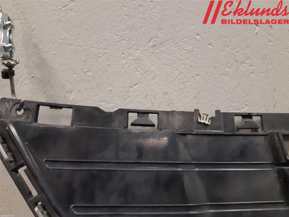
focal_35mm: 26
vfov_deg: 53.1
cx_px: 144
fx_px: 217
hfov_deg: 67.3
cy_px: 108
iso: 160
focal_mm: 3.93
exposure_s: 1/50
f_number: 1.7
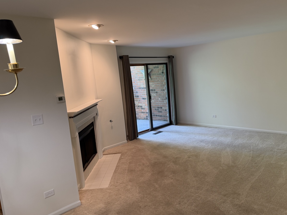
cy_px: 109
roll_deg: +4.4
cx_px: 169
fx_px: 240
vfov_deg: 48.2
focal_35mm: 29
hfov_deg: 61.3
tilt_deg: -8.8
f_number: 1.78
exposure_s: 1/60
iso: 160
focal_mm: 6.76
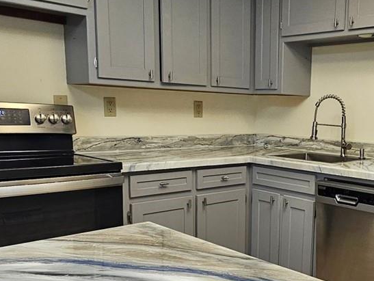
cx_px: 302
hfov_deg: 46.3
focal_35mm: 38
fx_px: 411
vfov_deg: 37.6
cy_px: 172
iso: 160
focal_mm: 2.2
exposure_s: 1/60
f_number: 2.2
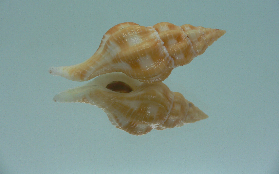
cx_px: 136
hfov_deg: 51.5
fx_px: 289
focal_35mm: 38
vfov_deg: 33.6
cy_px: 78
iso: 80
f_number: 2.8
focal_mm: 4.6
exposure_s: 1/60
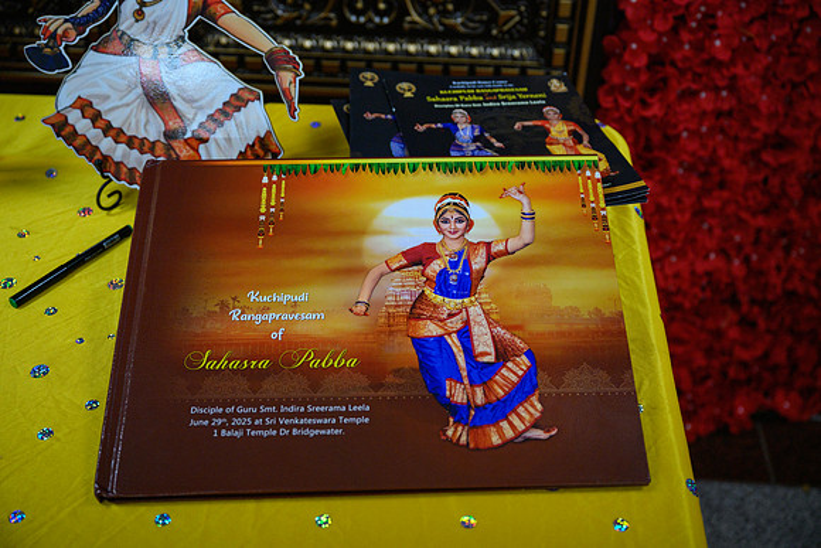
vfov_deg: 29.9
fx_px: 1026
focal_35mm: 45
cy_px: 274
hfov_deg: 43.6
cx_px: 410
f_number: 3.5
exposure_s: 1/640
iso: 640
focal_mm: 45
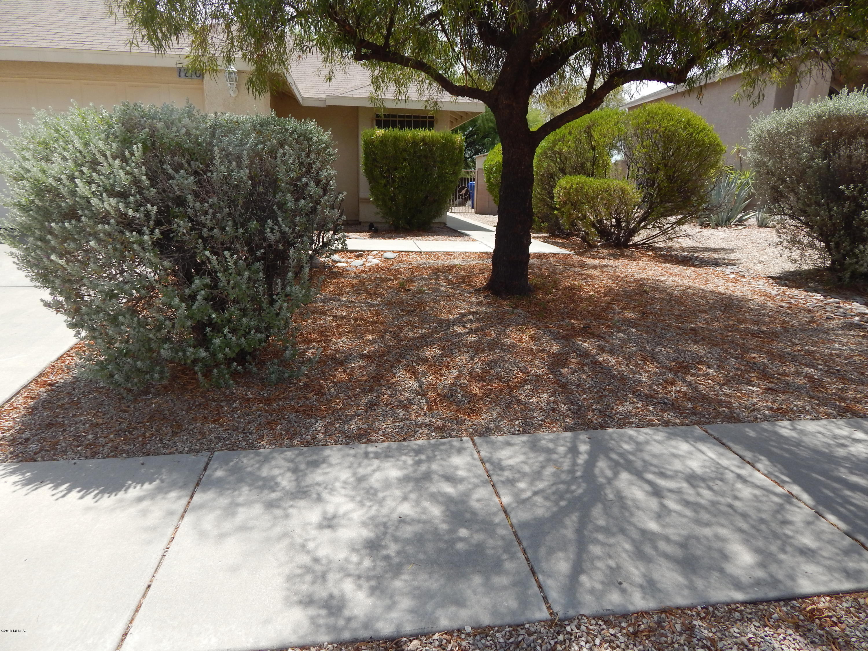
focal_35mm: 23
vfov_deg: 58.9
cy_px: 326
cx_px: 434
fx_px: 577
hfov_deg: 73.9
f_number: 6
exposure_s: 1/400
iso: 125
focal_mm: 4
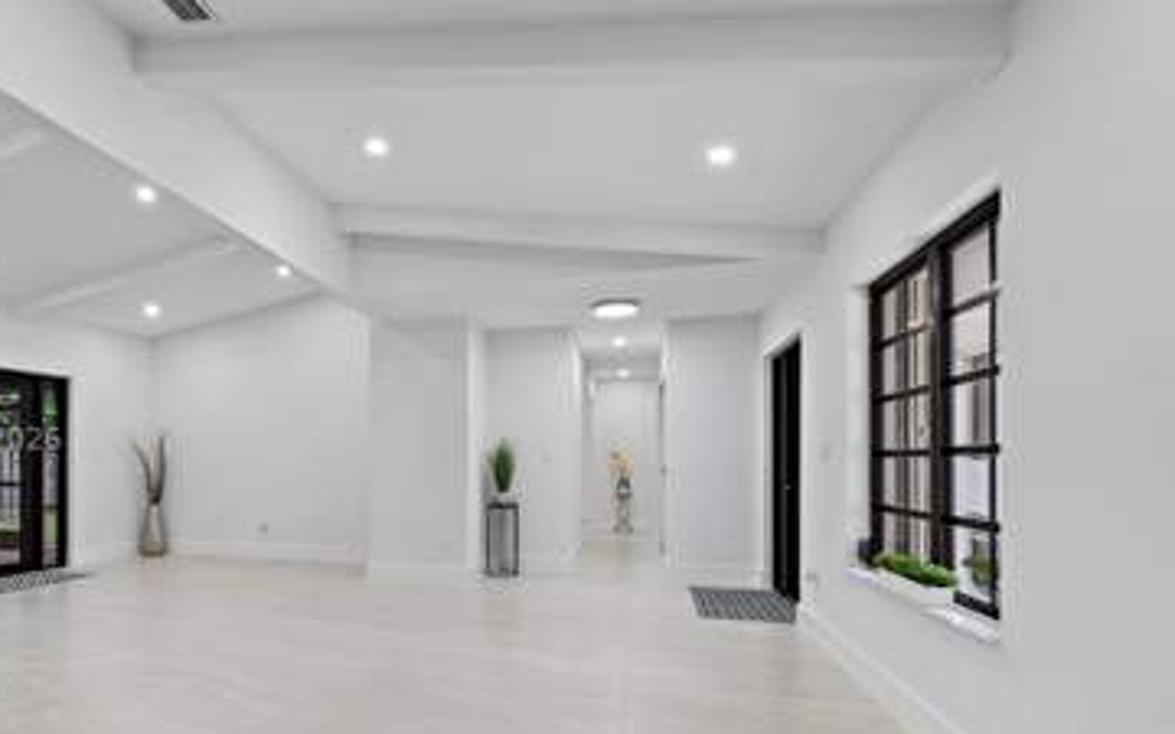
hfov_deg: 85.9
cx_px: 424
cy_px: 436
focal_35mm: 19
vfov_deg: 61.8
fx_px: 608
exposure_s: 1.3
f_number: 8
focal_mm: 14
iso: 100
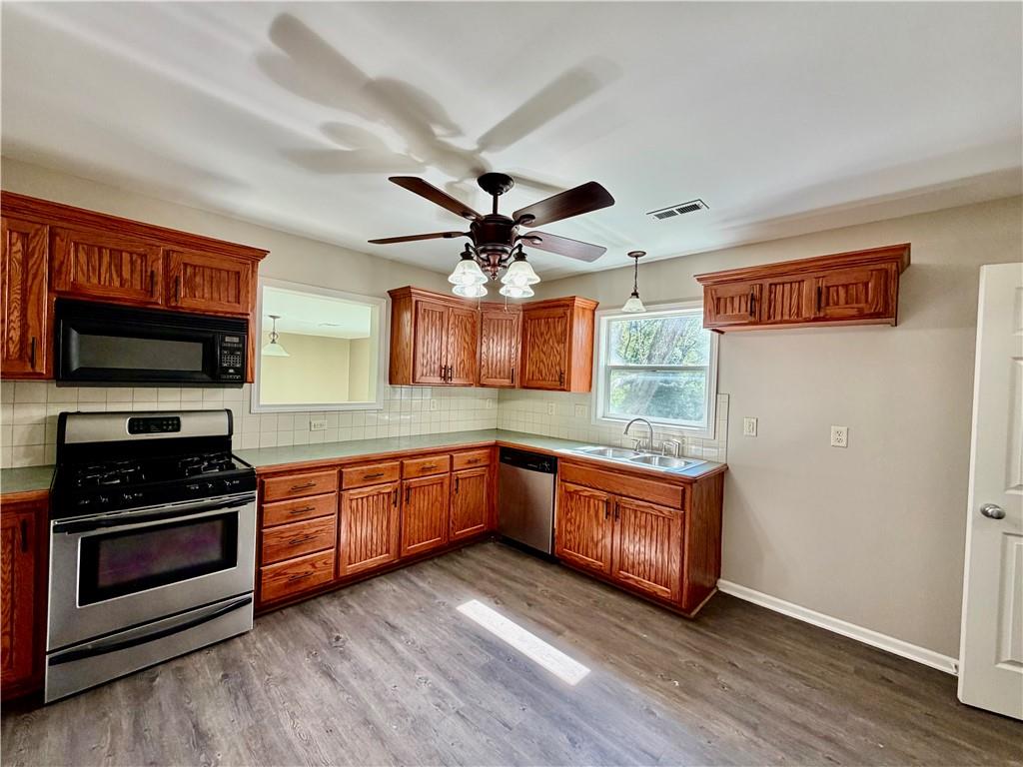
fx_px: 414
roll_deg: -1.8
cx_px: 512
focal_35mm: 14
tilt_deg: +0.2
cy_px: 384
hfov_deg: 102.1
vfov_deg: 85.7
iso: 125
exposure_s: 1/121
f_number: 2.2
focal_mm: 2.22
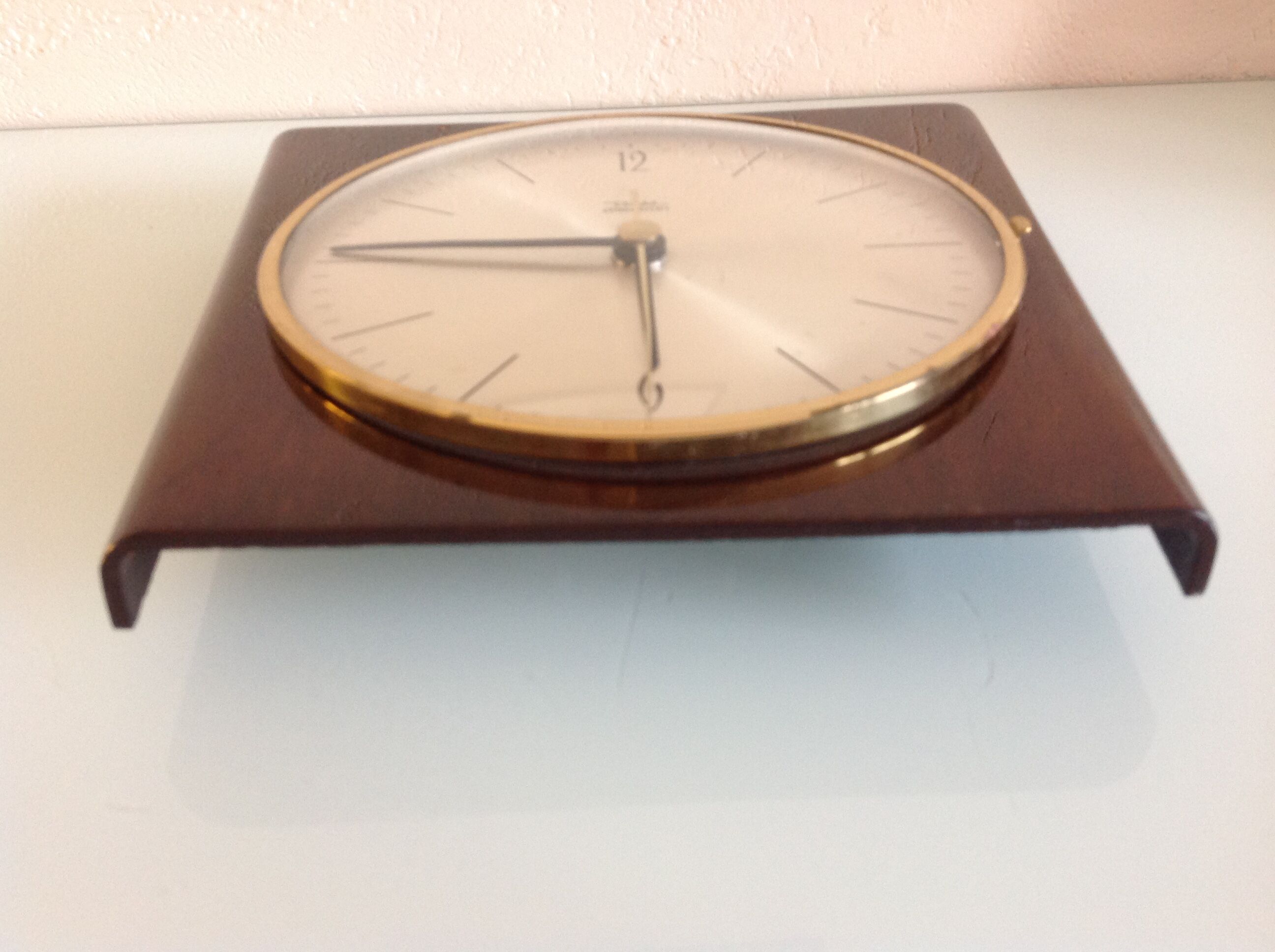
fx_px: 1287
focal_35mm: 35
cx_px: 638
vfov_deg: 40.6
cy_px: 476
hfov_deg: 52.7
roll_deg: +1.1
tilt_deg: -37.1
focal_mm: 4.28
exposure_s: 1/15
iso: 125
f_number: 2.4
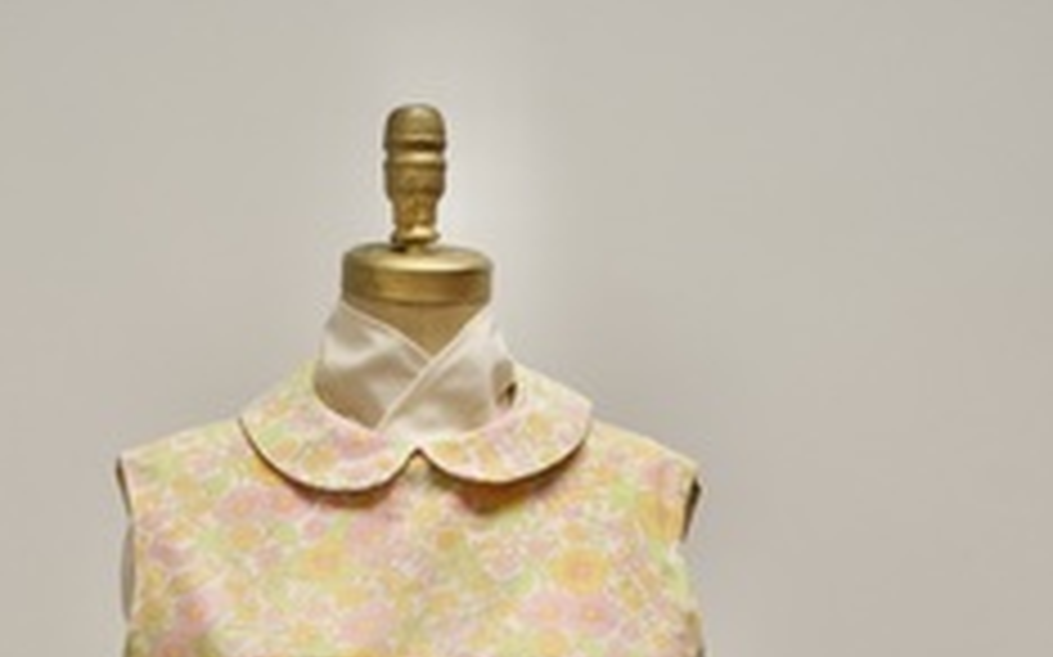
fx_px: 2954
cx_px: 414
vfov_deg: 12.1
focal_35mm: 103
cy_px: 976
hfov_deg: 20.2
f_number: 6.3
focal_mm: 35
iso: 800
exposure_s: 1/80
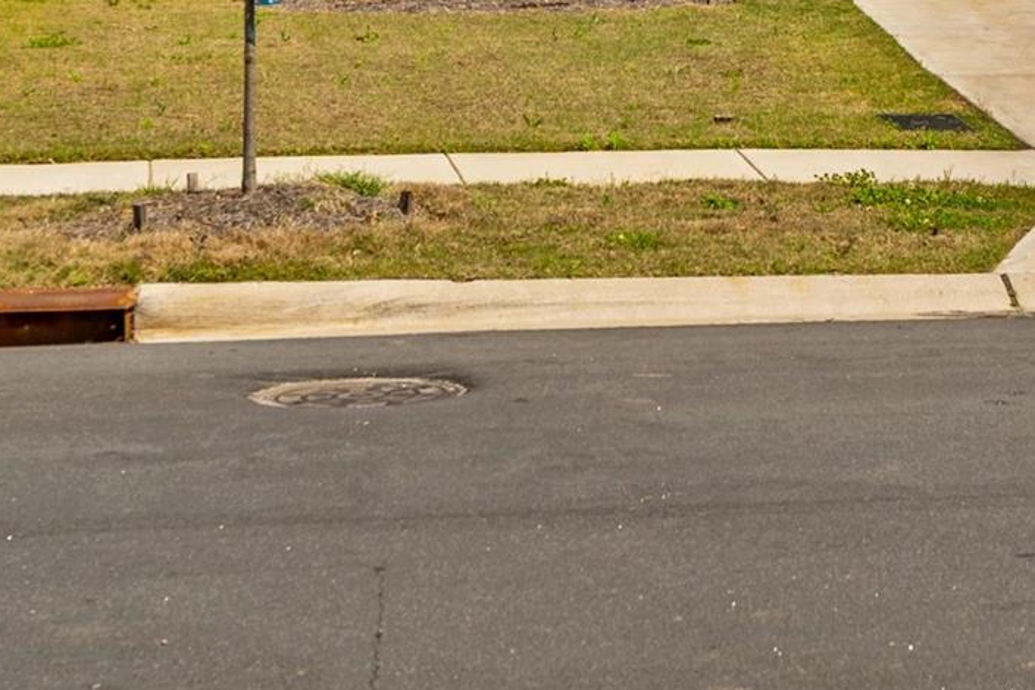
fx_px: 2759
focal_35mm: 96
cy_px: -55
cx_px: 732
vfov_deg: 14.0
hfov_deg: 21.1
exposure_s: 1/200
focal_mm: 33
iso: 100
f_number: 8
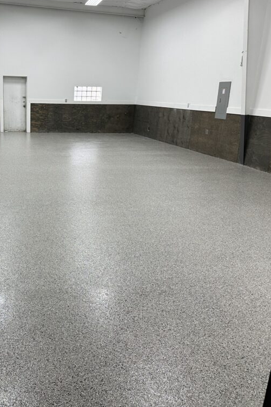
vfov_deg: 55.8
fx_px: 384
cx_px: 47
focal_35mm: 34
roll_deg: -1.4
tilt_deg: -16.3
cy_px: 200
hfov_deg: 37.2
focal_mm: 6.86
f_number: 1.78
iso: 100
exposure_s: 1/125
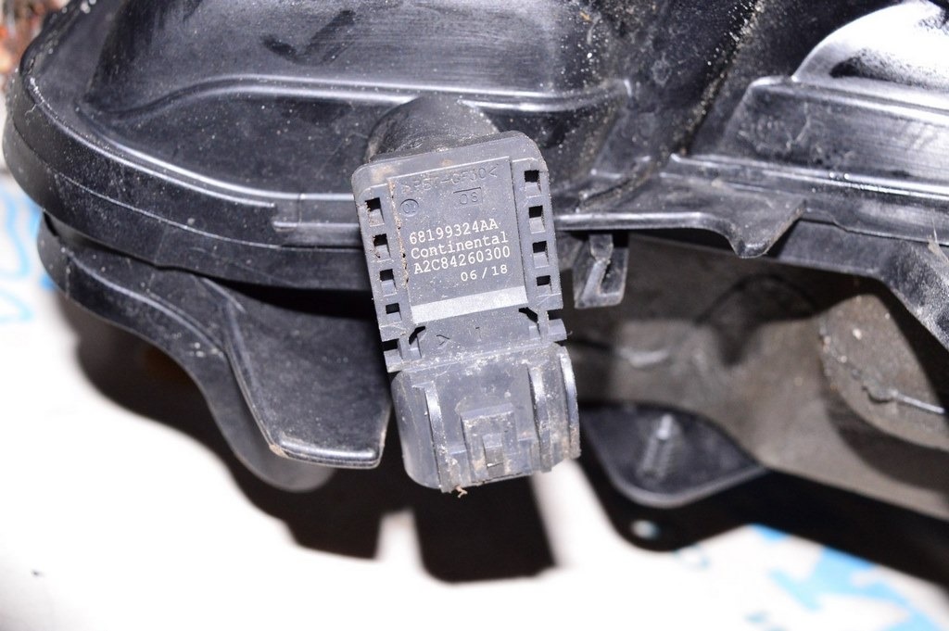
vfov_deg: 25.0
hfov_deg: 36.9
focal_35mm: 54
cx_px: 474
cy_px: 316
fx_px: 1422
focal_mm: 36
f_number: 8
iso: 1600
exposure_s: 1/200
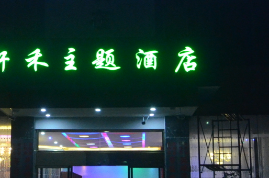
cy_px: -16
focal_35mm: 93
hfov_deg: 21.8
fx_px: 693
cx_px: 68
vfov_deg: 14.3
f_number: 5
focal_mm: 18
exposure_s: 1/100
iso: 3200
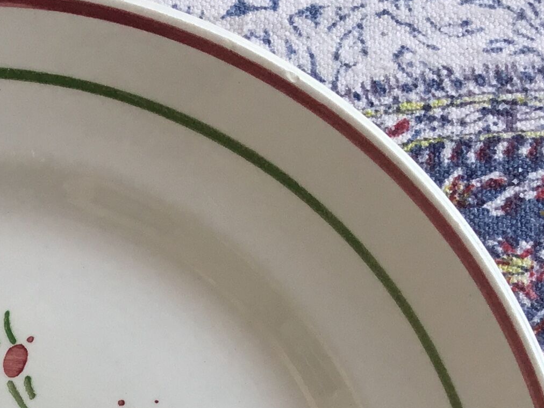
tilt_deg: -80.0
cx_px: -82
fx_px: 1572
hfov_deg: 18.7
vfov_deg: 14.0
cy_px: 583
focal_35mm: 100
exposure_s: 1/100
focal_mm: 3.3
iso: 25
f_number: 2.4
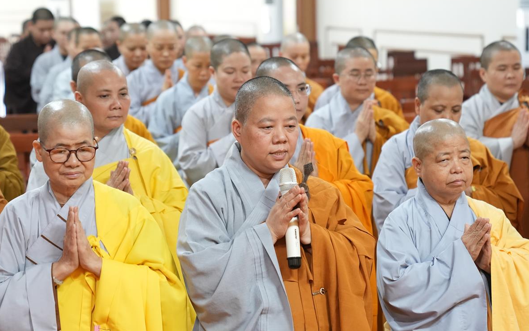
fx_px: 1514
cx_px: 264
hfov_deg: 19.8
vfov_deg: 12.5
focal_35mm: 105
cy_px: 164
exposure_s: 1/125
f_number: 2.8
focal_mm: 68
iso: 3200
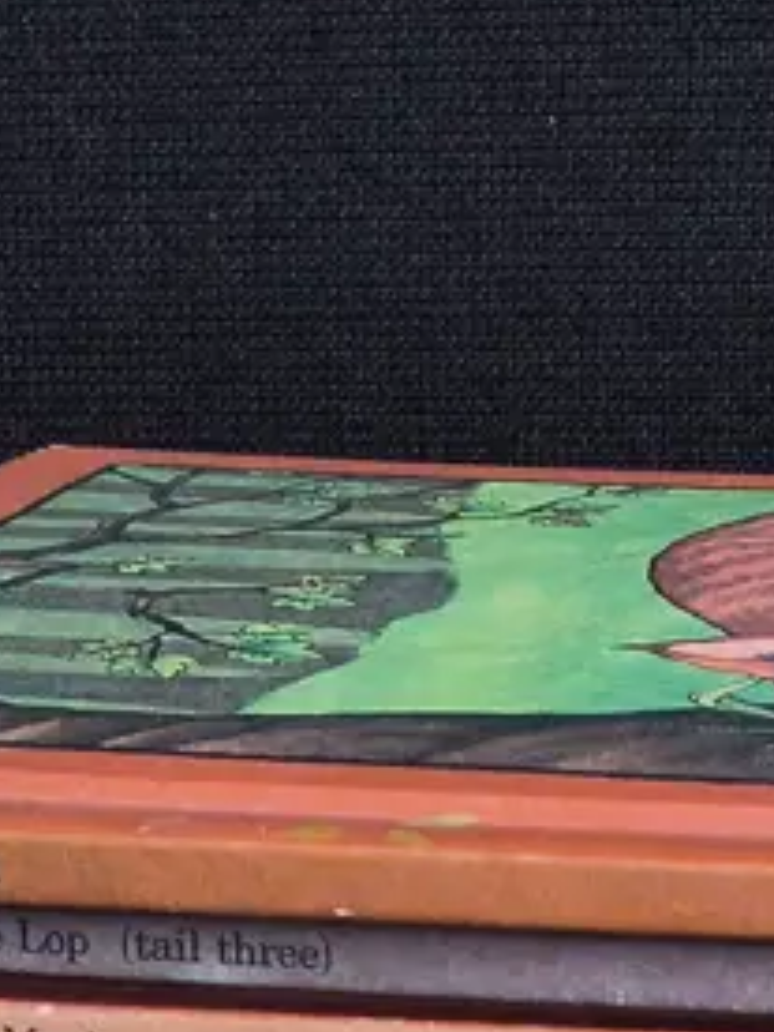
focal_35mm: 100
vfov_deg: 18.2
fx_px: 2981
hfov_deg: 14.5
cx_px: 823
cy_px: 1380
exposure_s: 1/100
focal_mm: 2.87
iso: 80
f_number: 2
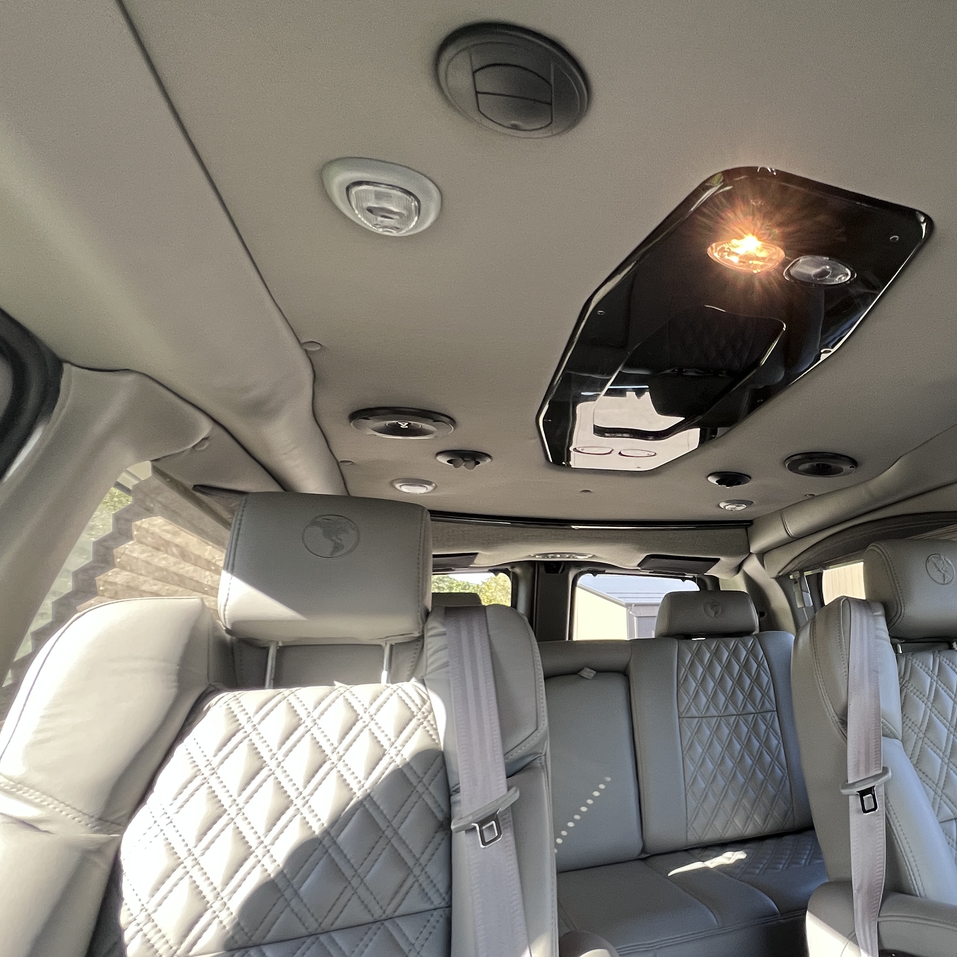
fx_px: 657
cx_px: 788
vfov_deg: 71.9
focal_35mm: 21
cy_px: 538
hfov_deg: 64.6
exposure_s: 1/99
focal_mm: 1.57
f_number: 1.8
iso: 250
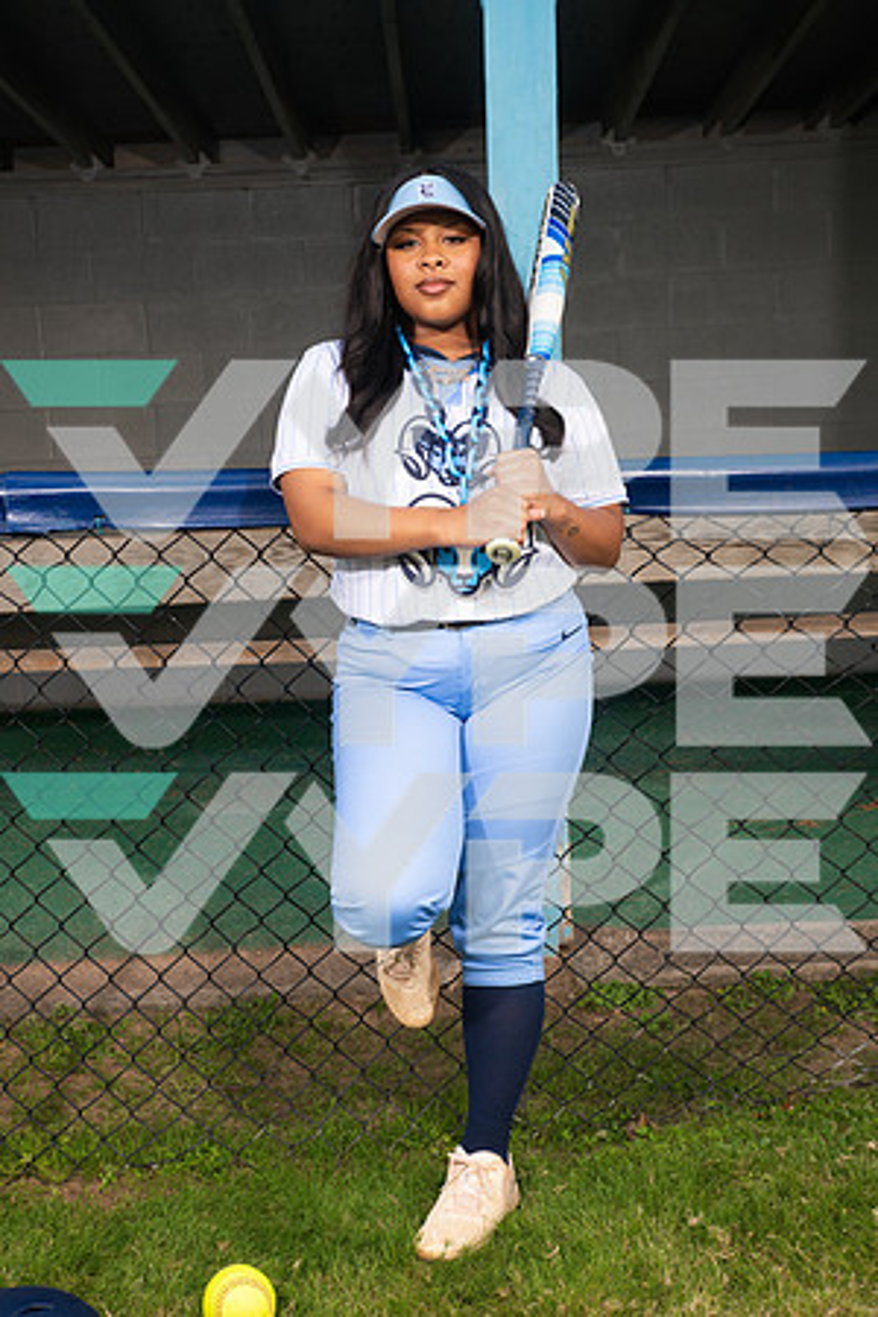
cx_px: 439
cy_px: 658
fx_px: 1756
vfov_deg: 41.1
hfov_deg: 28.1
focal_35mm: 48
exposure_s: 1/250
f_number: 8
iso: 160
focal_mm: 48
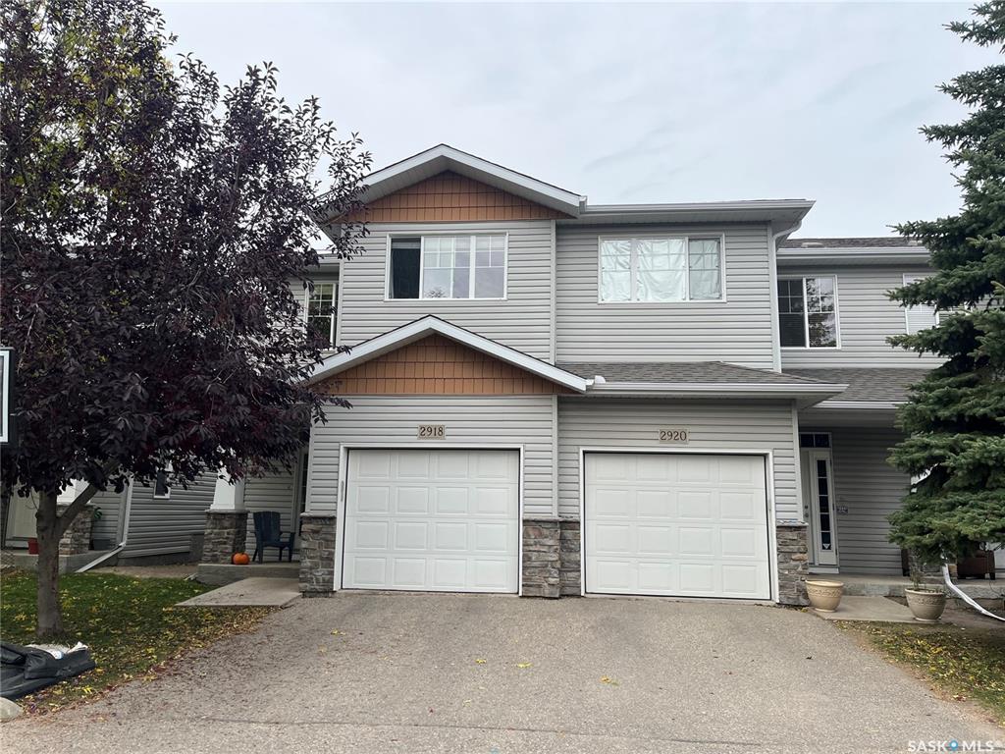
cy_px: 377
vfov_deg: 53.1
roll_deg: -1.2
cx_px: 502
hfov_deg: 67.3
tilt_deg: +9.5
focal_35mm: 26
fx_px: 755
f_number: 1.6
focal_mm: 5.1
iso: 50
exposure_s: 1/1186
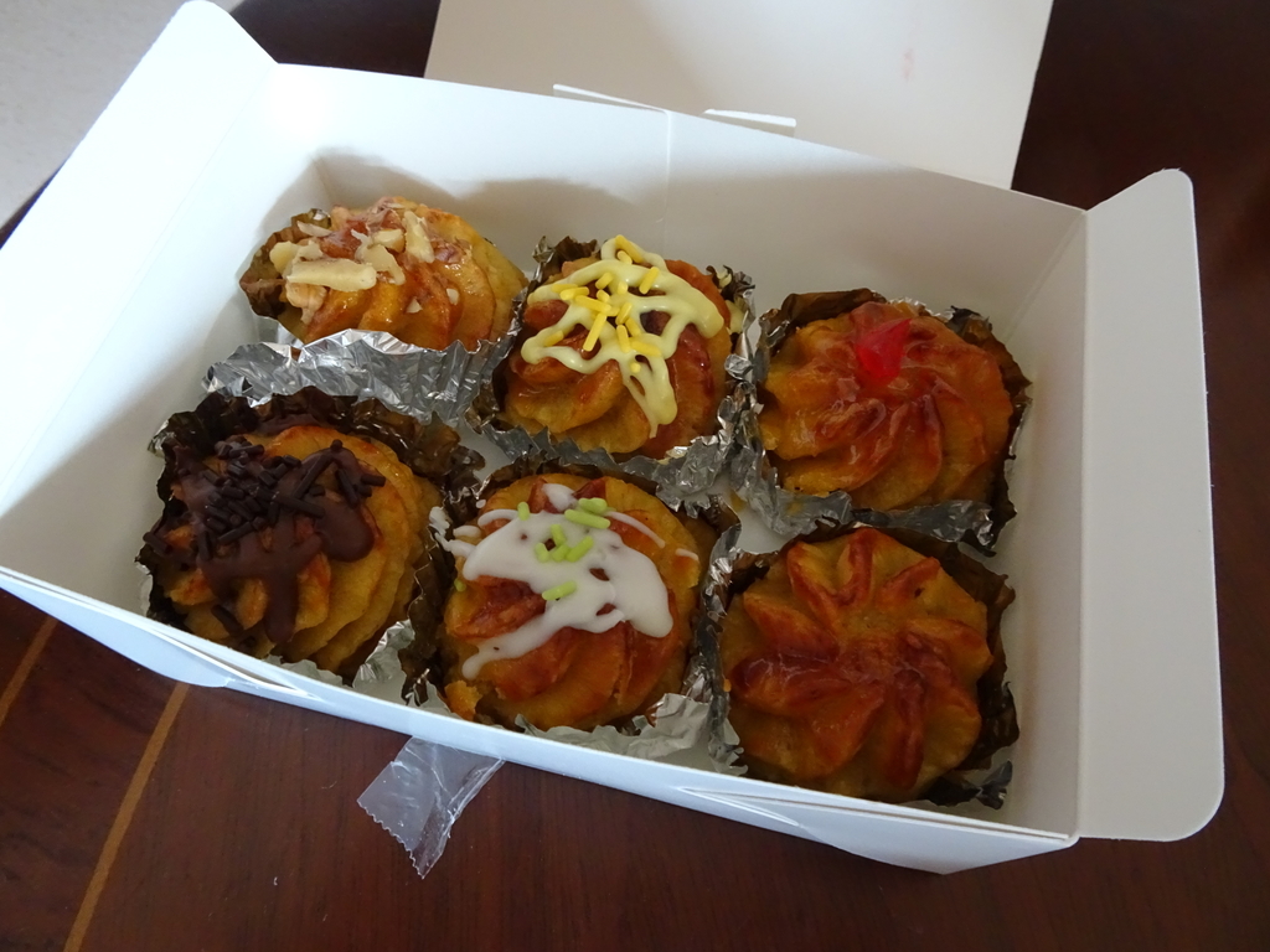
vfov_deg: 56.8
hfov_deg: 71.6
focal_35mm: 24
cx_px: 635
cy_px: 476
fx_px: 881
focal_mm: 4.1
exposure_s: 1/13
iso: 800
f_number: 3.5
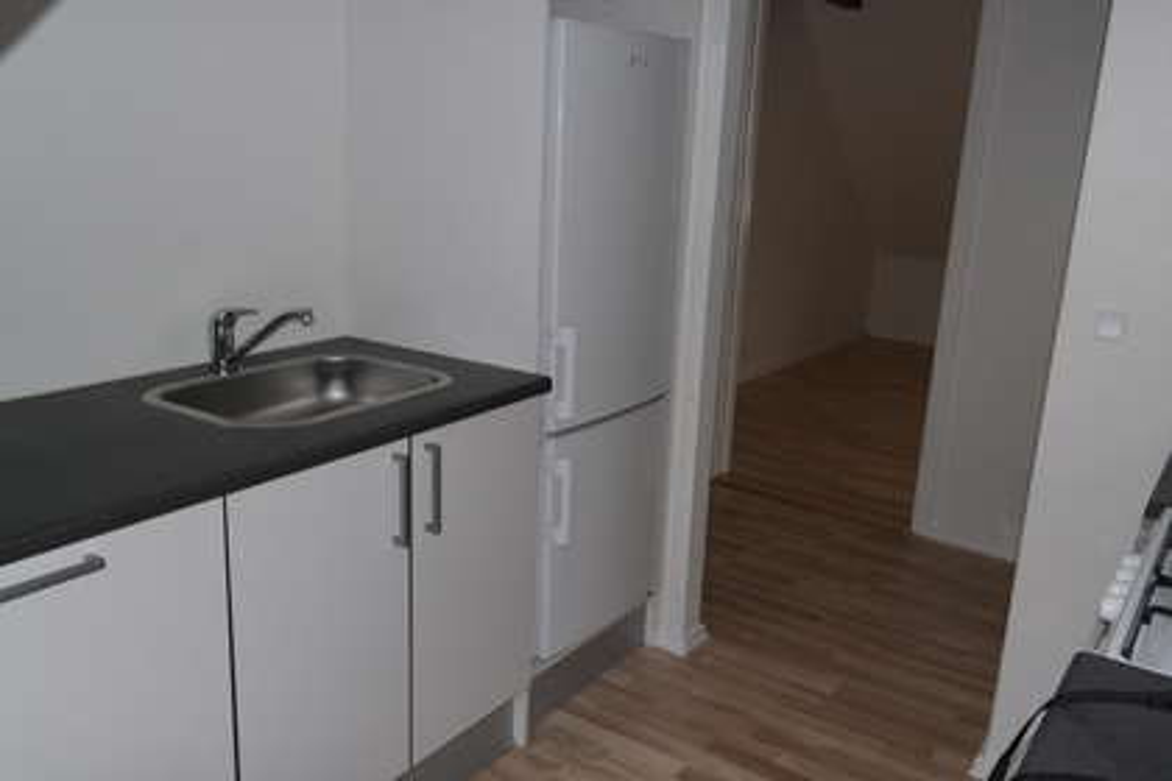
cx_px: 586
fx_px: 977
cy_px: 390
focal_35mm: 30
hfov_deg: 61.9
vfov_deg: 43.6
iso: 400
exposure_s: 1/40
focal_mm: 20
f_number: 5.6
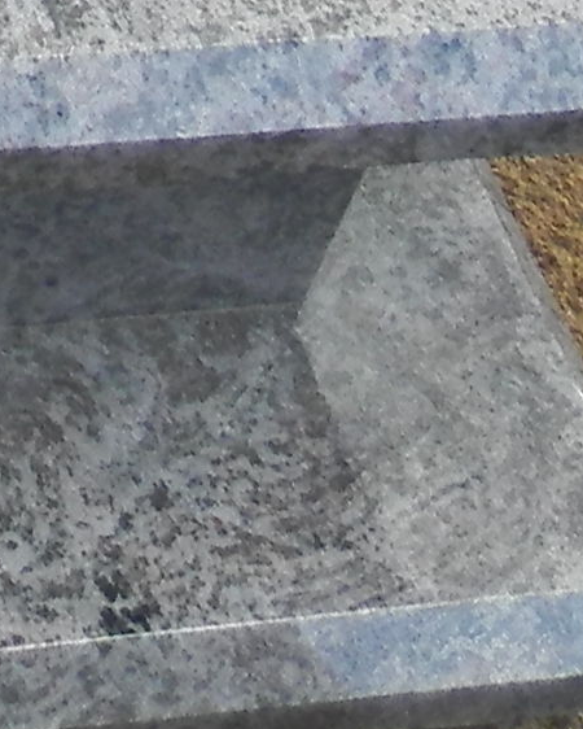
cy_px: -1289
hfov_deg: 7.4
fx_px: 4311
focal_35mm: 200
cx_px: -608
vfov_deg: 8.4
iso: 80
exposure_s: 1/125
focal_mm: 4.5
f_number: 3.1
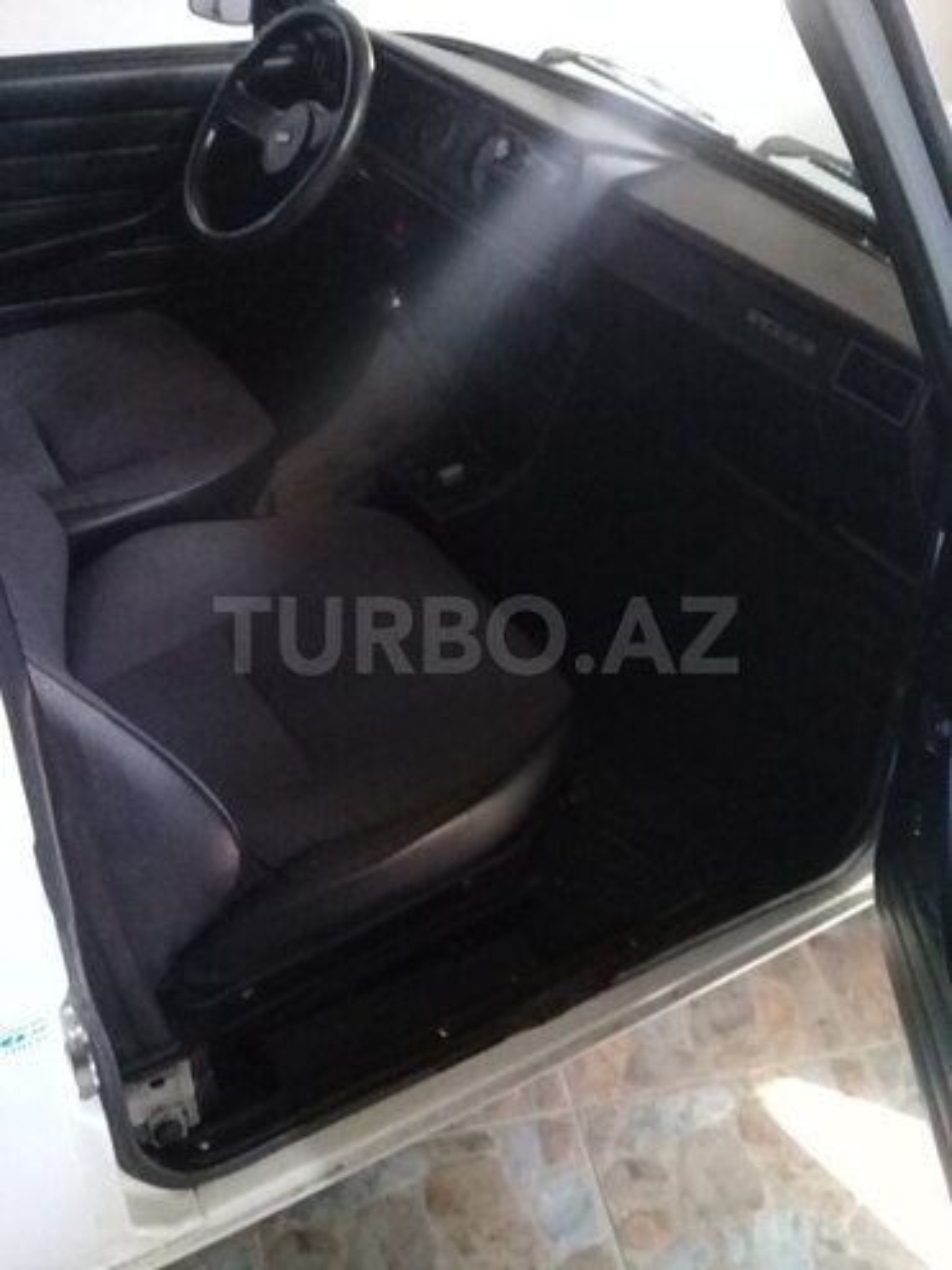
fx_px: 1137
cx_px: 476
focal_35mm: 31
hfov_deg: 45.4
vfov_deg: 58.4
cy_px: 635
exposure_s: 1/17
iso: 500
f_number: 2.2
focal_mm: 3.3
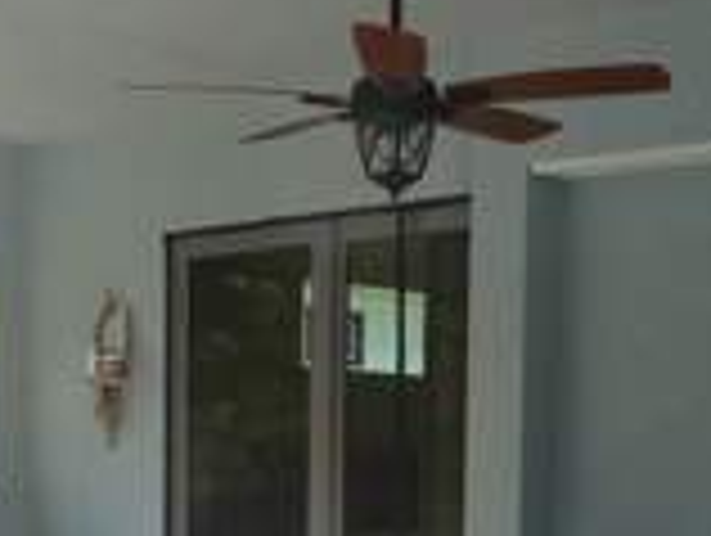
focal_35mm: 85
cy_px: 667
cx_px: 382
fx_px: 1749
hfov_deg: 23.0
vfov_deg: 16.6
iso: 100
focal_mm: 4.7
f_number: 3.3
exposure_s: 1/100
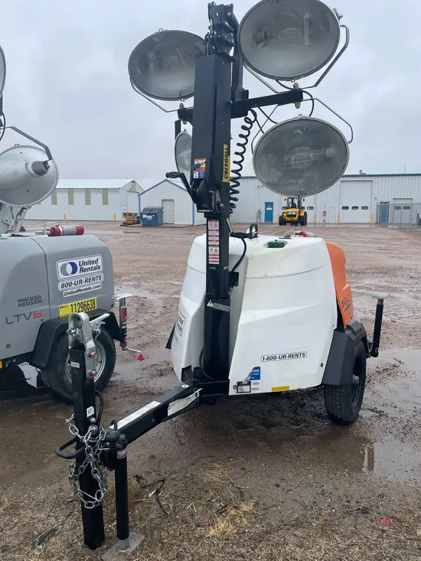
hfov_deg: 53.1
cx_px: 210
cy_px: 280
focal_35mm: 26
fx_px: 421
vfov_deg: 67.3
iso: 50
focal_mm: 4.2
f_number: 1.6
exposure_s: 1/1511
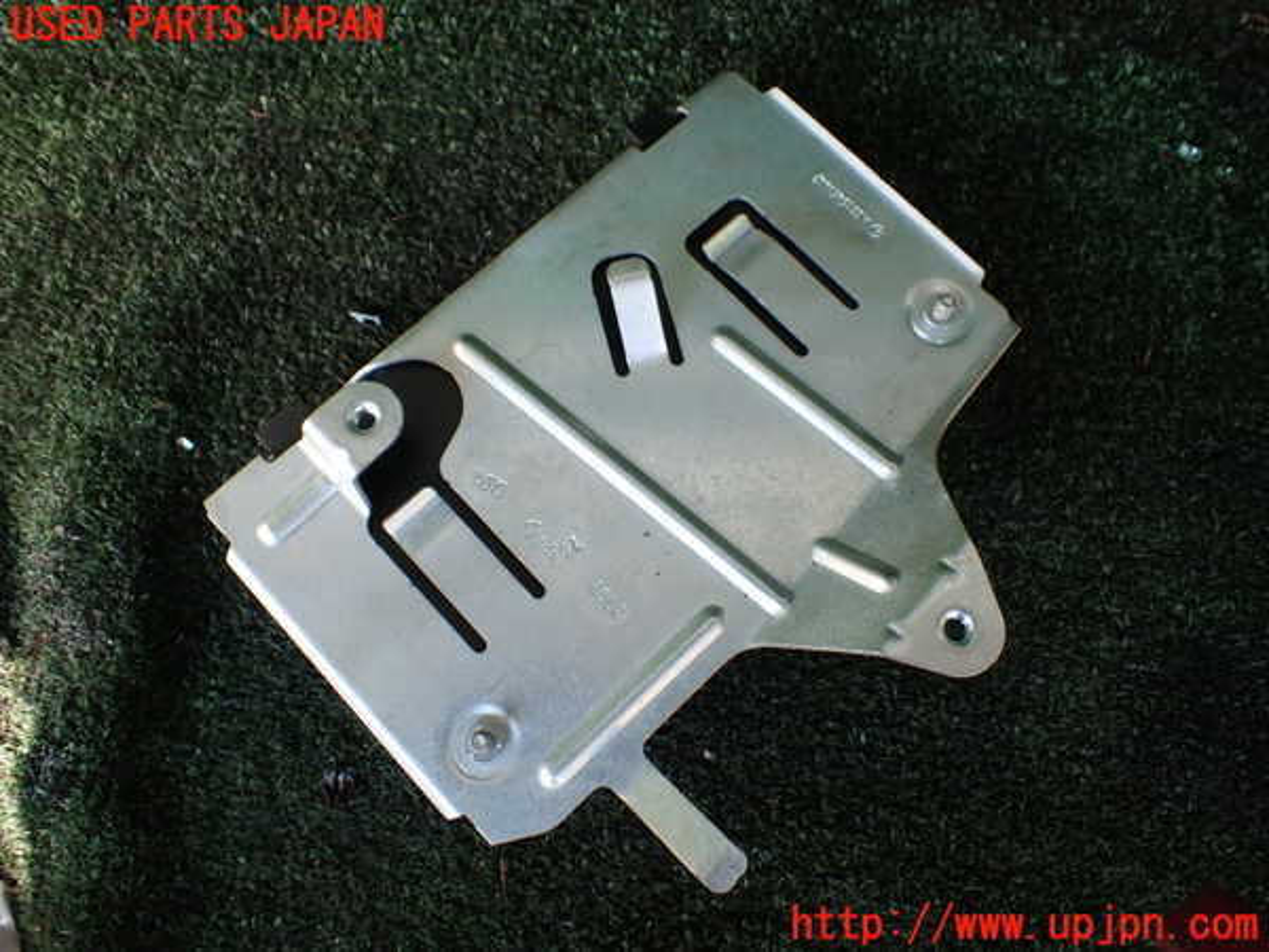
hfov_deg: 60.0
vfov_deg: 46.8
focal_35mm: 30
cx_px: 634
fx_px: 1100
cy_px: 476
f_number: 2.3
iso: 100
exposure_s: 1/125
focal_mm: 5.4
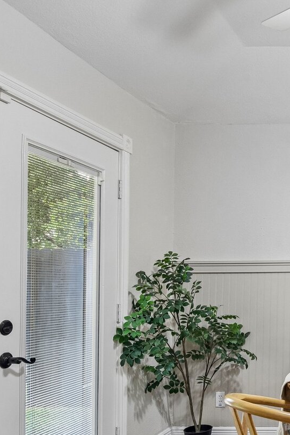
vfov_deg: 49.8
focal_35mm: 38
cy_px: 289
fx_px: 459
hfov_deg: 27.7
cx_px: 398
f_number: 8
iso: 2000
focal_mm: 19
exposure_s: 1/20
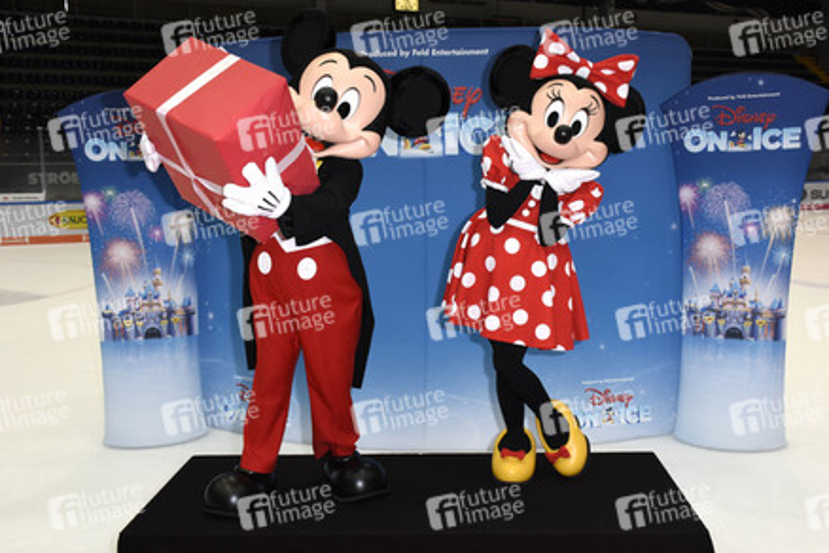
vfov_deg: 37.3
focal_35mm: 36
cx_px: 425
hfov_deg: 53.8
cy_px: 271
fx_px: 818
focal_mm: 23
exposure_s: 1/160
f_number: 6.3
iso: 1000
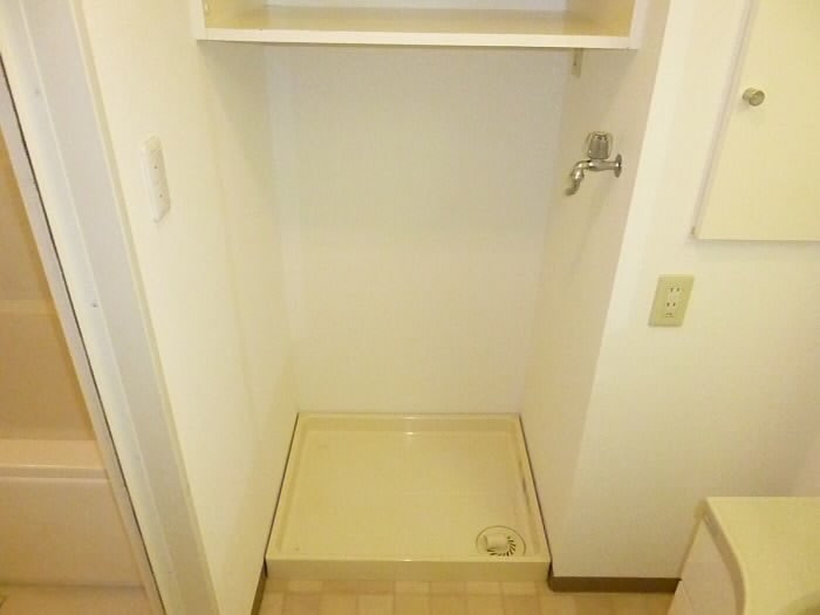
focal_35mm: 25
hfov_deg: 69.4
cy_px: 308
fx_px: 592
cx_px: 410
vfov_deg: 54.9
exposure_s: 1/160
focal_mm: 4.5
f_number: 3.1
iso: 1600
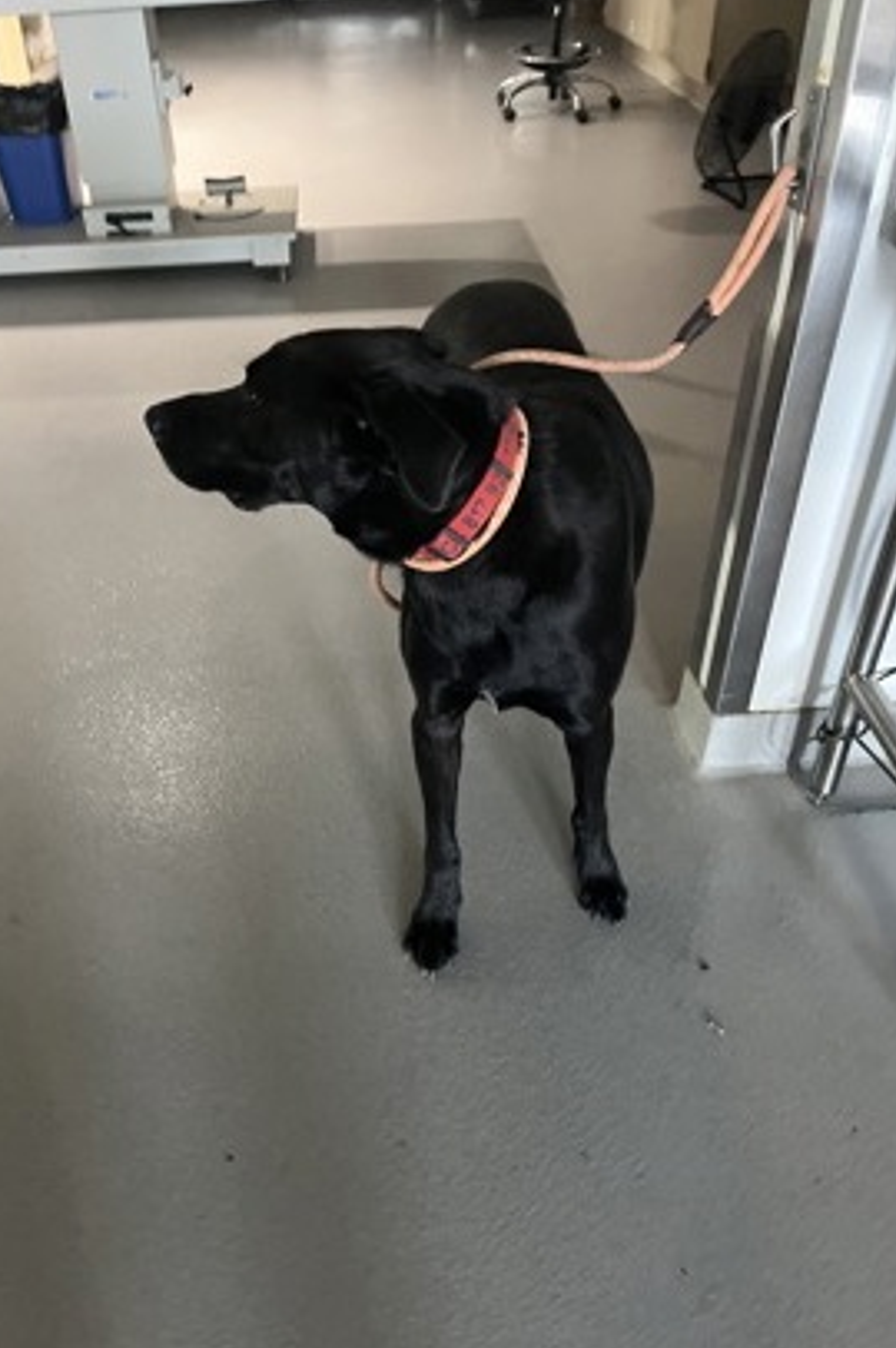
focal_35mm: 28
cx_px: 393
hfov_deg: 46.2
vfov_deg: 65.5
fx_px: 1047
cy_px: 691
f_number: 1.6
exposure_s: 1/40
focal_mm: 5.1
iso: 400
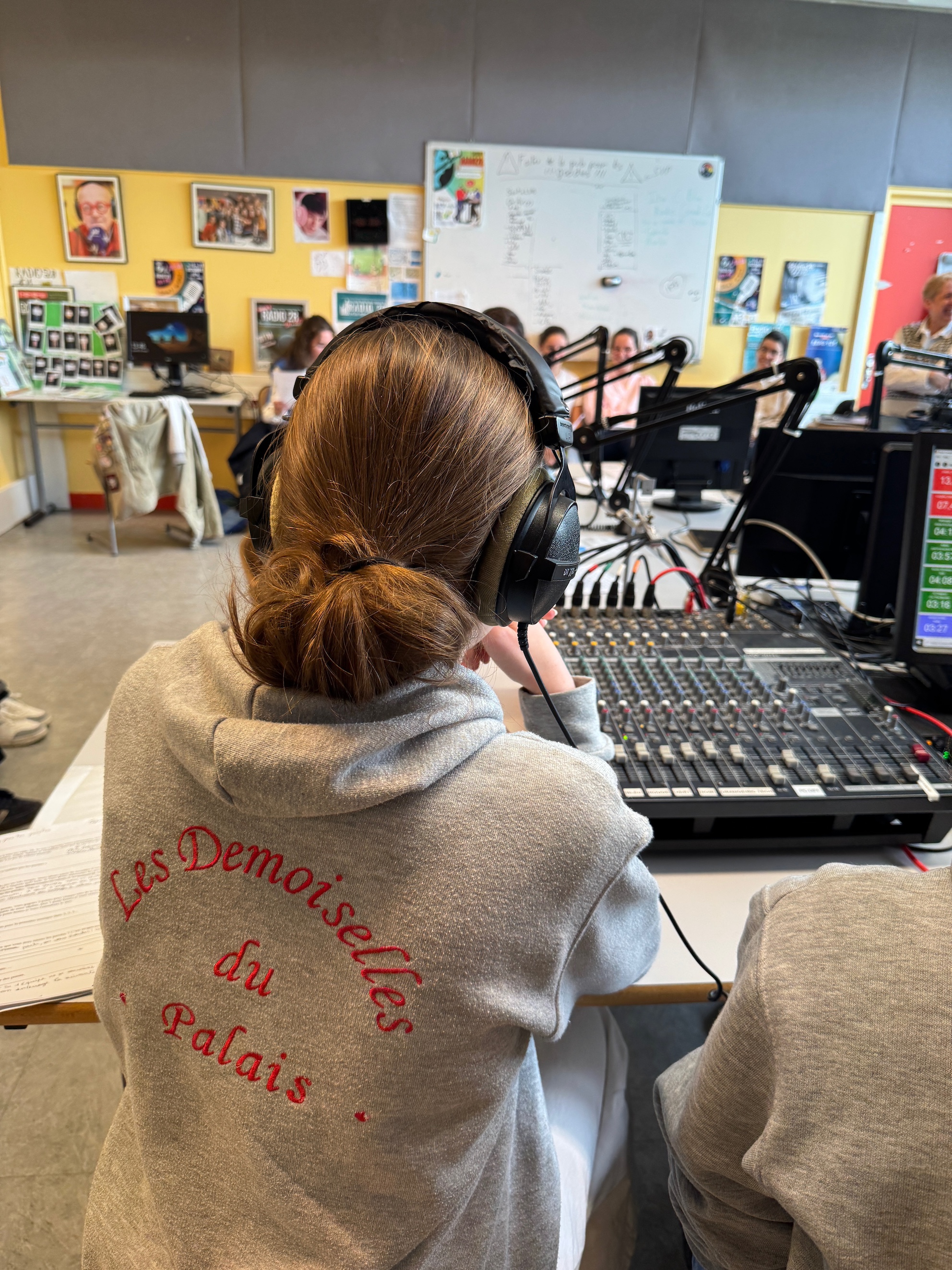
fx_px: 880
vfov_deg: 71.6
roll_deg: -2.2
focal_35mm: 24
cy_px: 635
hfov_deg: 56.8
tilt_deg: -19.7
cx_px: 476
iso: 100
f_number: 1.78
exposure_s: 1/100
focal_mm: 6.76
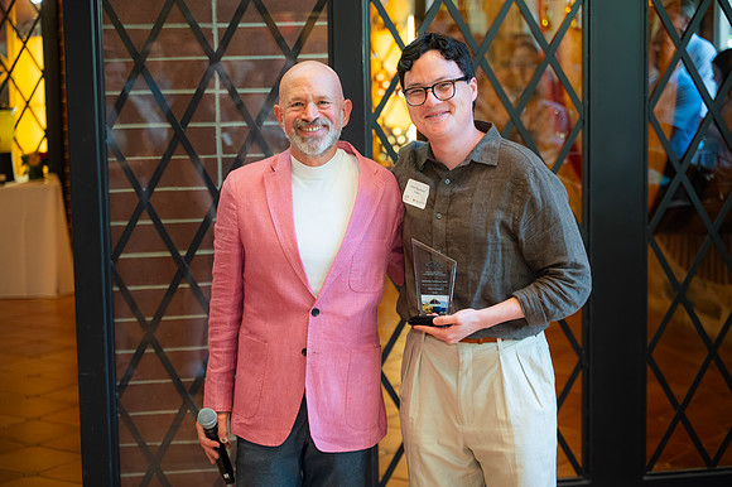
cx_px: 381
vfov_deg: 16.9
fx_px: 1638
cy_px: 243
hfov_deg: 25.2
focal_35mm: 81
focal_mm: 75
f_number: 2.8
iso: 2000
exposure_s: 1/125
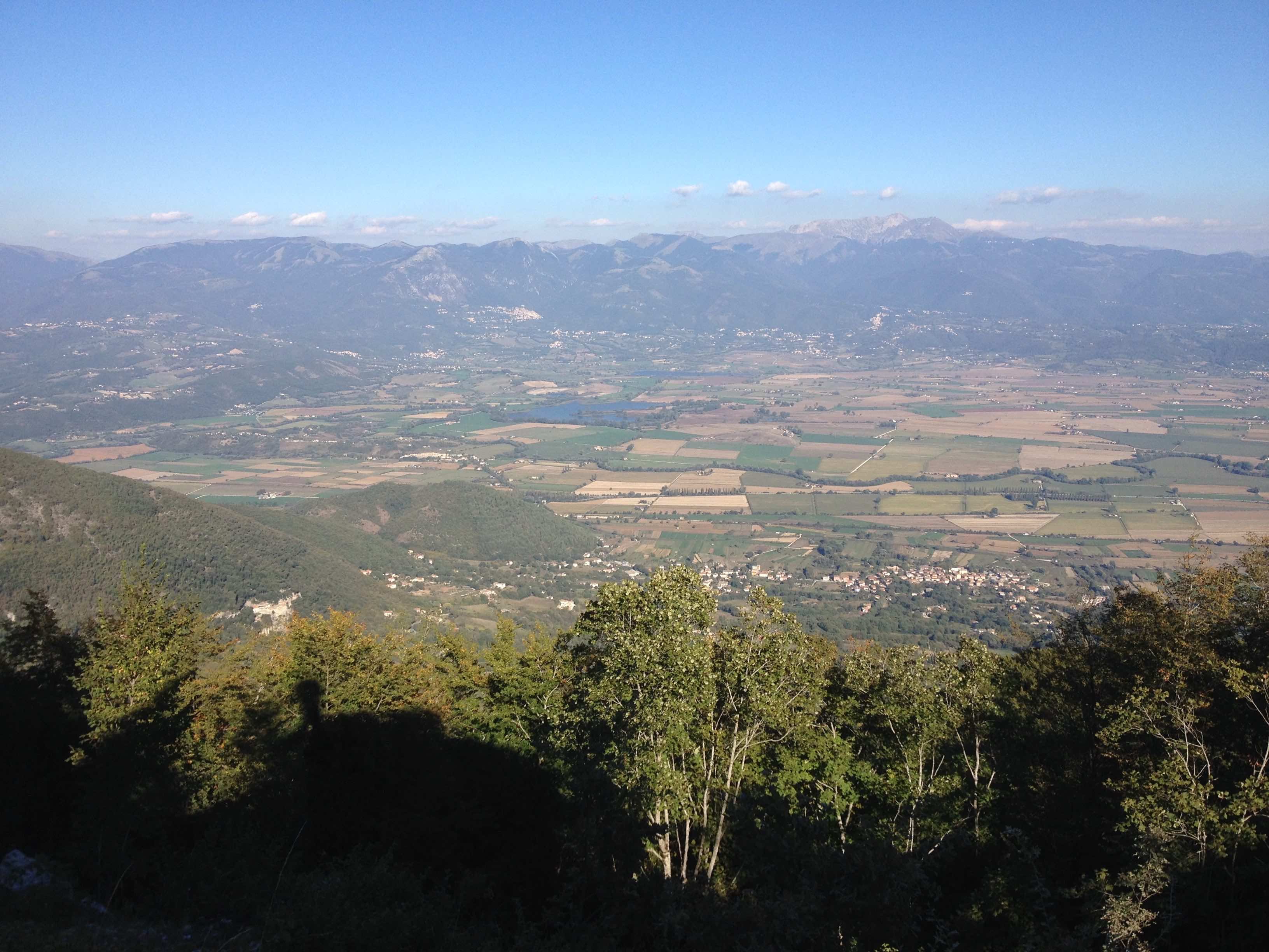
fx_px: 1283
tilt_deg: -10.0
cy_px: 476
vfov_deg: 40.7
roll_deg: -0.1
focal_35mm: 35
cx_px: 634
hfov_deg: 52.6
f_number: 2.4
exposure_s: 1/1672
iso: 50
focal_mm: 4.28
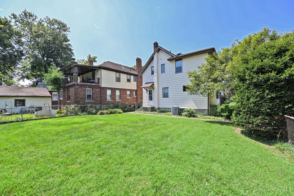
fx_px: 114
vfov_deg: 81.2
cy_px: 98
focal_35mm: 14
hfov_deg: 104.3
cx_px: 147
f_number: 6.3
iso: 100
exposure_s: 1/320
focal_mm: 14
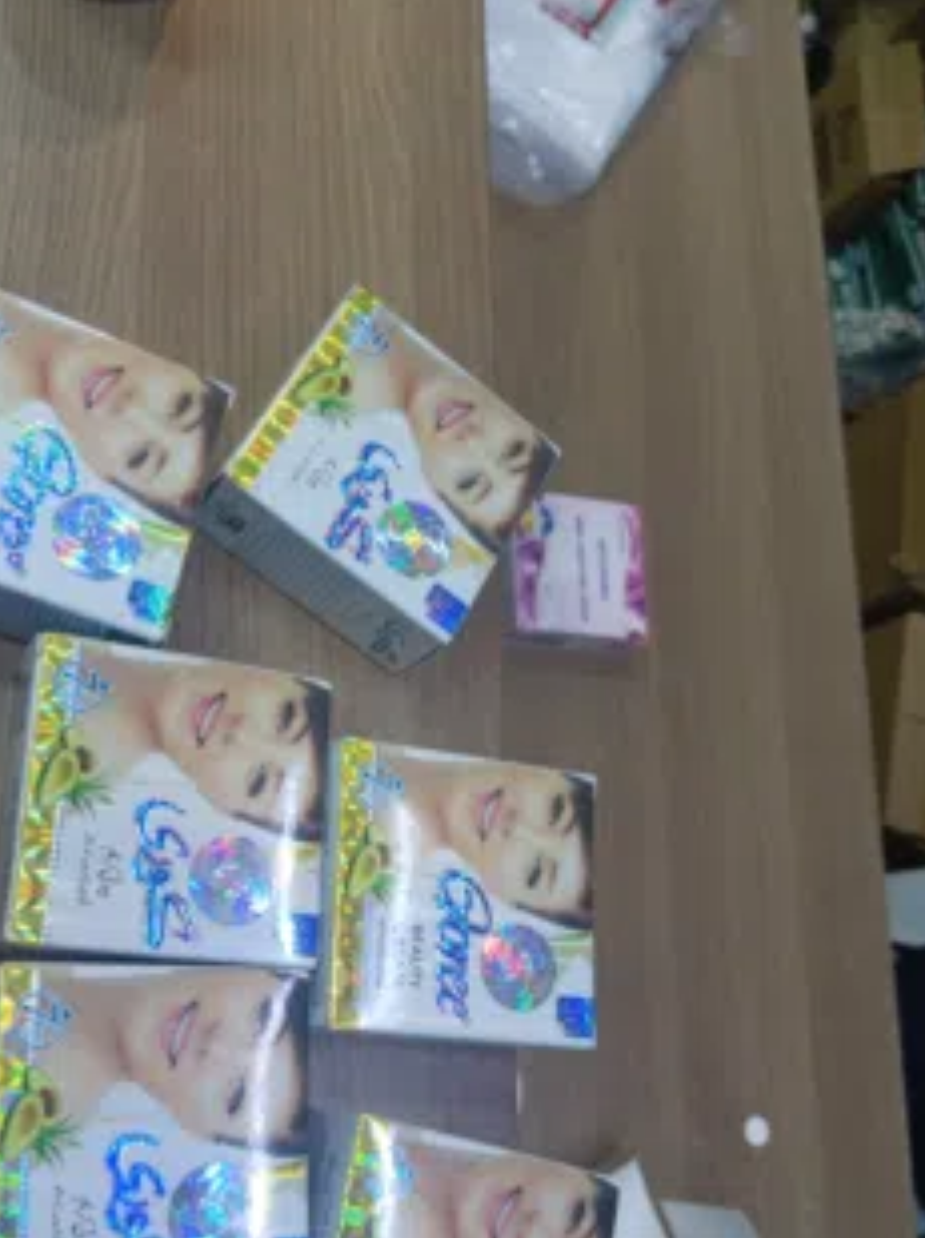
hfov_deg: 40.3
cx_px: 332
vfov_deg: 52.2
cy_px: 763
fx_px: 1250
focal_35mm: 35
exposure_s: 1/33.3
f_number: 1.8
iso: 136
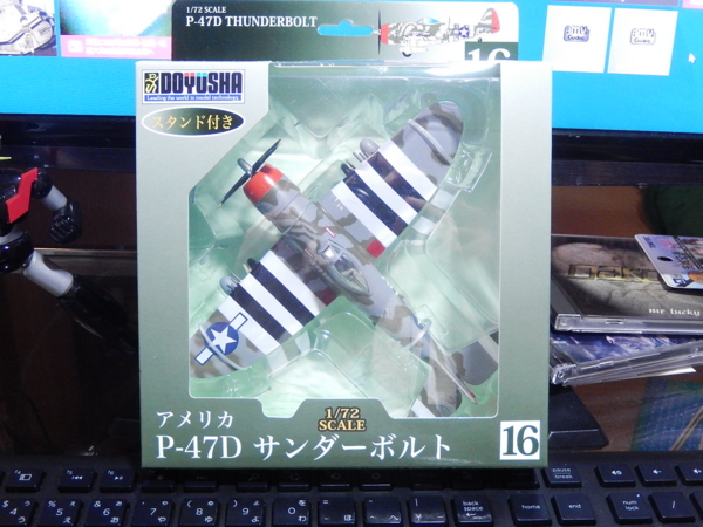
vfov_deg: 35.1
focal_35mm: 41
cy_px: 264
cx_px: 352
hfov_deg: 45.8
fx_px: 833
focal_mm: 7.3
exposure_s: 1/6
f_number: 4.2
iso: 800
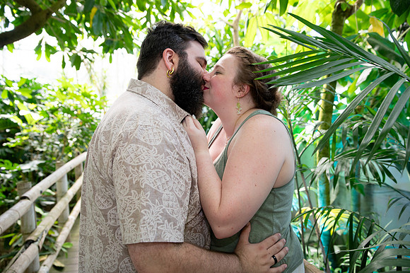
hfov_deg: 69.4
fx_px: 296
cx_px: 205
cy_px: 136
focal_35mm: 26
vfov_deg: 49.5
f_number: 3.2
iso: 800
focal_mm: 26
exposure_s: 1/125
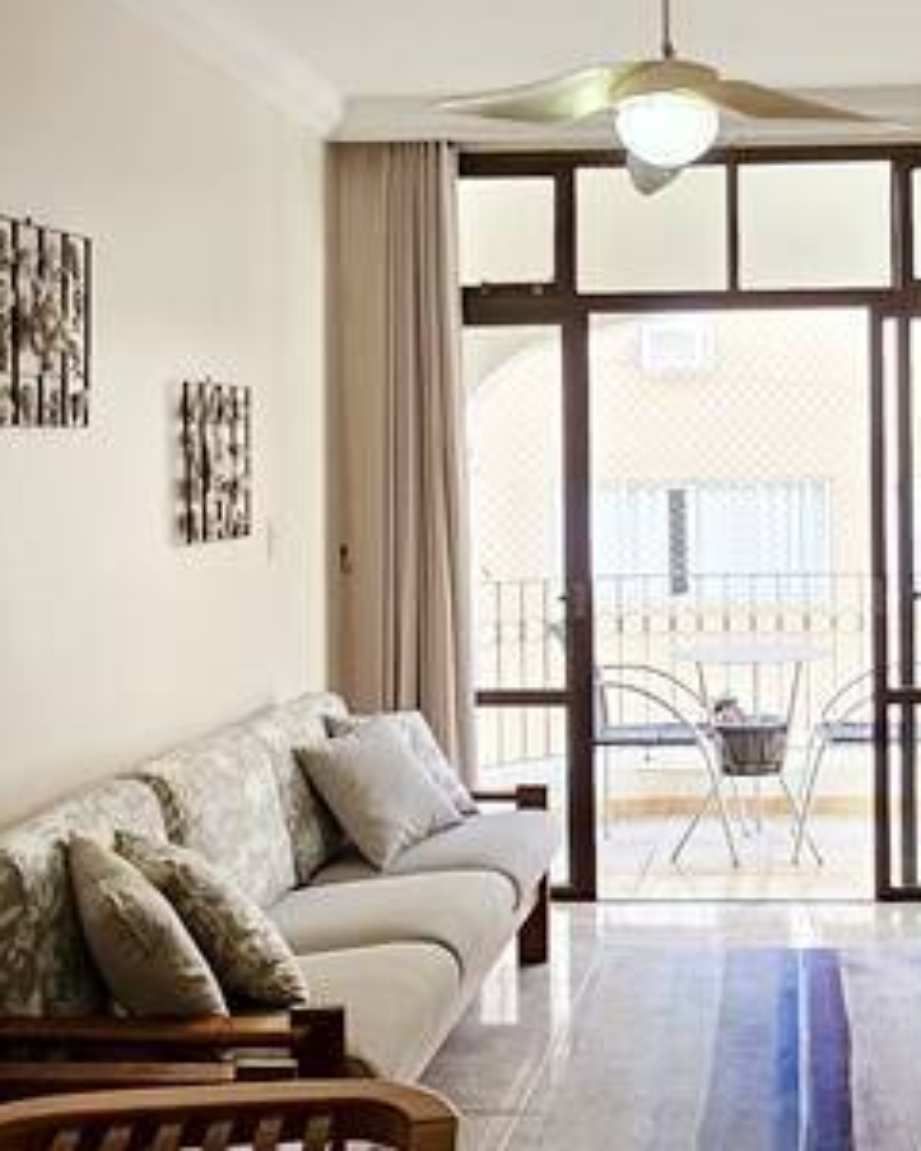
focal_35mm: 45
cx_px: 726
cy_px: 438
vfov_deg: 40.9
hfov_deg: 32.6
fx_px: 1532
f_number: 2.2
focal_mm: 1.7
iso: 64
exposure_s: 1/60
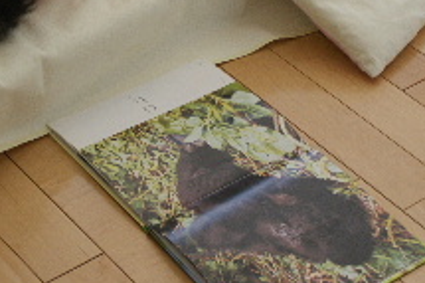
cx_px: 165
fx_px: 1322
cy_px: 72
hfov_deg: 18.2
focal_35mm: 112
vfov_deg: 12.2
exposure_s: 1/60
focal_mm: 35
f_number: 4.5
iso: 400
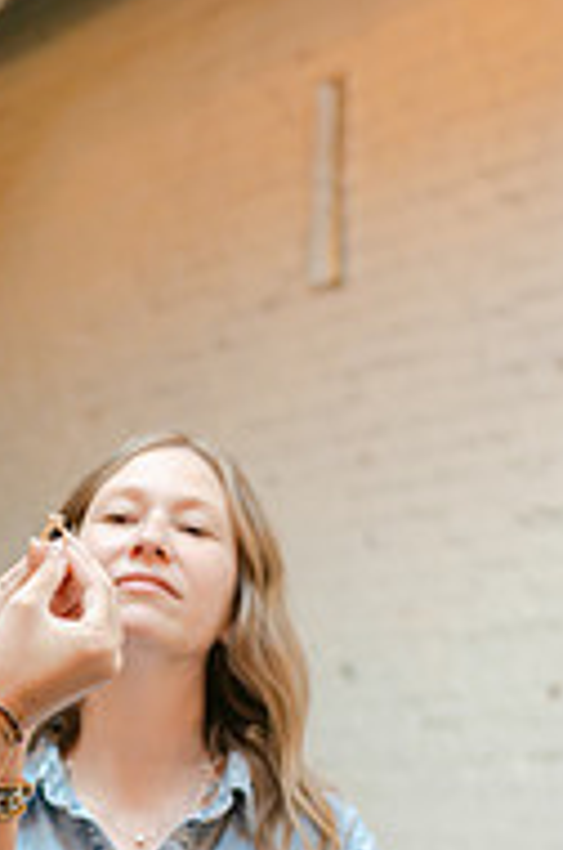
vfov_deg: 19.2
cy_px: 828
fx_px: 2448
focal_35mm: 104
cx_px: -40
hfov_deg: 12.9
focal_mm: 43.8
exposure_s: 1/250
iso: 1250
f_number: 2.8
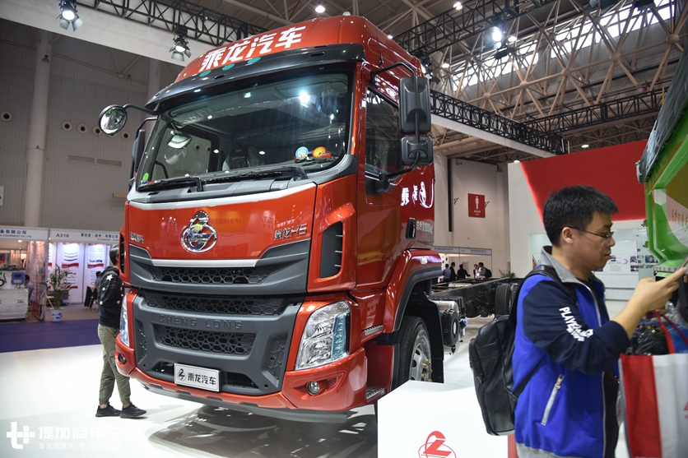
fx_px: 459
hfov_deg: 73.8
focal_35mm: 24
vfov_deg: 53.1
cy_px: 229
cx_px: 344
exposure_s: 1/60
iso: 400
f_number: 4
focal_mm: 24
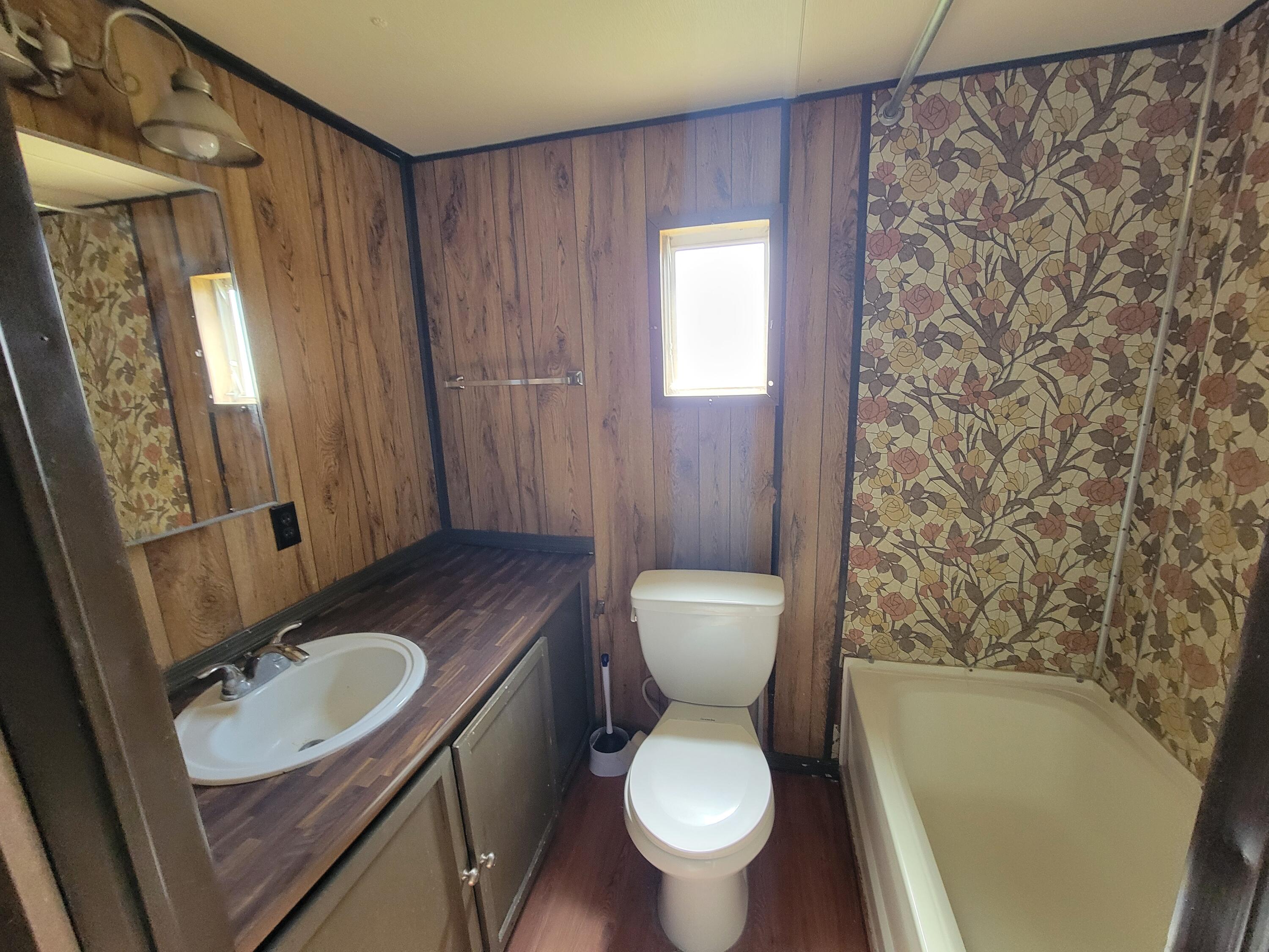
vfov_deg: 89.9
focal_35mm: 13
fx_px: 477
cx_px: 634
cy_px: 476
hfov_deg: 106.2
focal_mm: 2.2
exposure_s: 1/60
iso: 320
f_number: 2.2
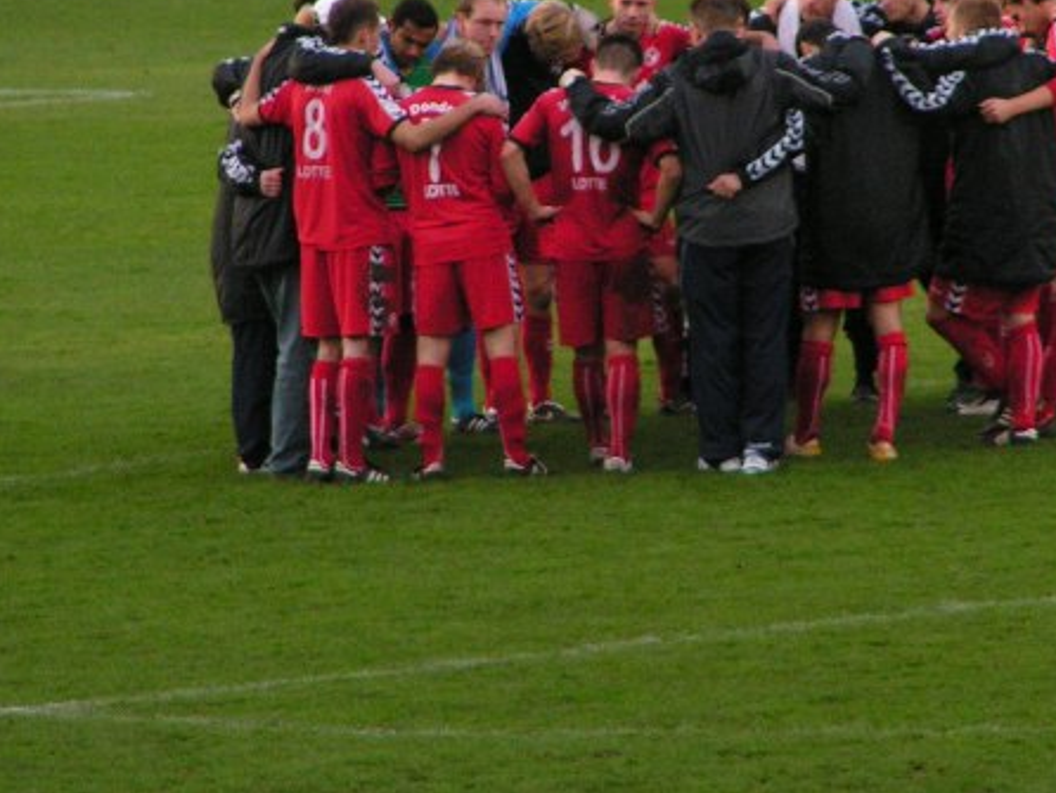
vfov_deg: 2.2
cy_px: 142
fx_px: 20786
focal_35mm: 681
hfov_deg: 2.9
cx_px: 585
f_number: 3.5
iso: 200
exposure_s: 1/320
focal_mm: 58
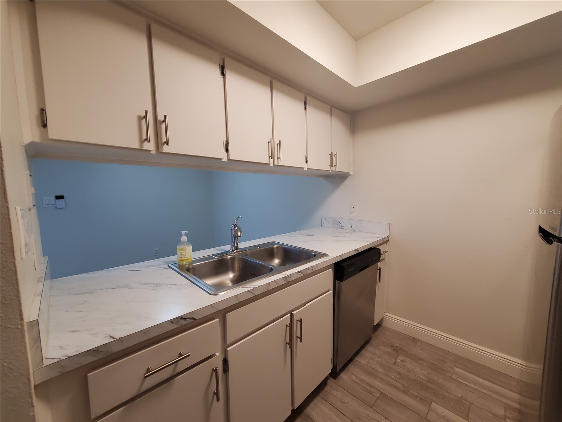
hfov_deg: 106.2
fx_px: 211
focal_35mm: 13
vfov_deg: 89.9
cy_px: 211
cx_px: 281
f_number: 2.2
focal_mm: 1.8
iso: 200
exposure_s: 1/60
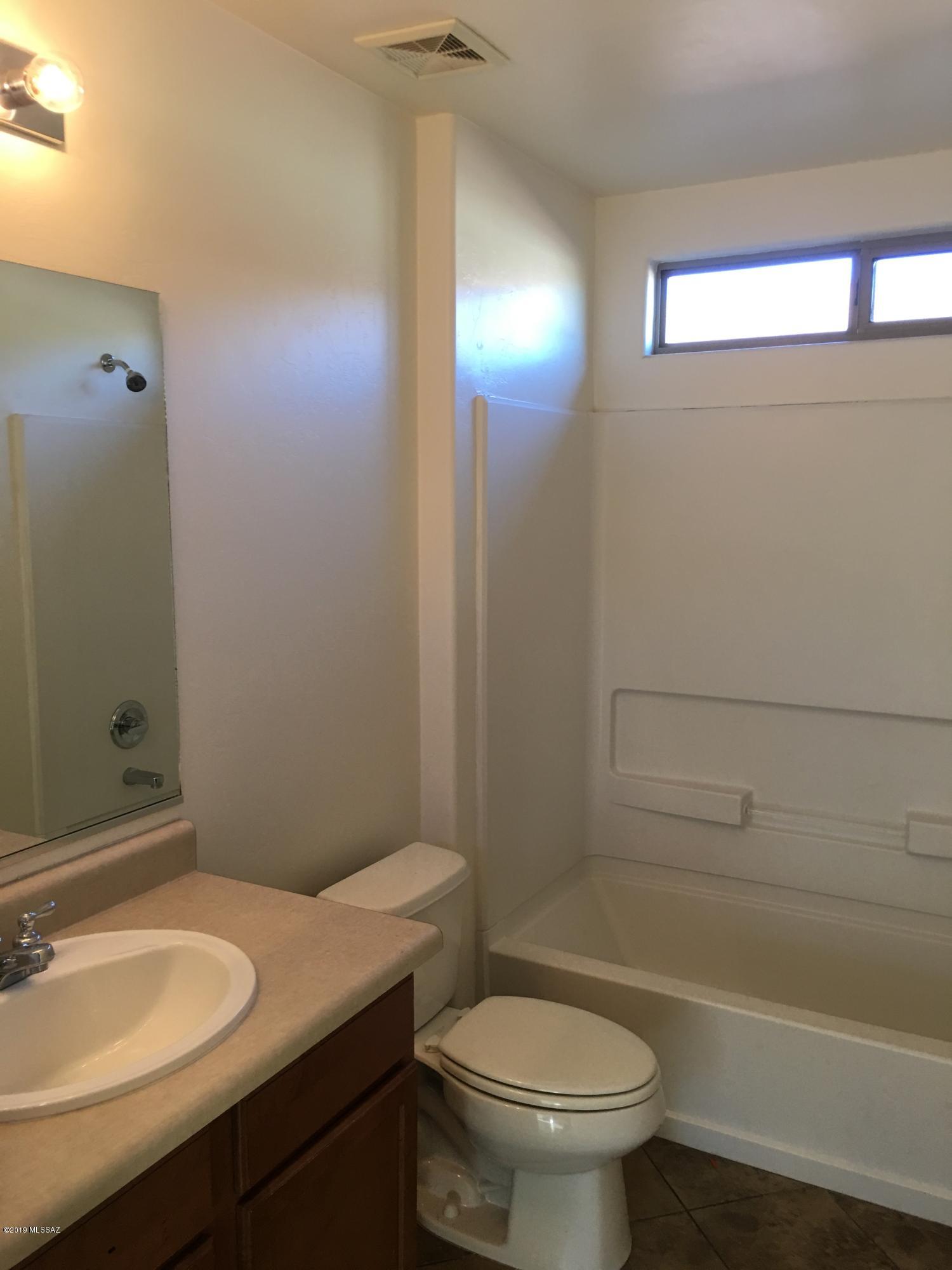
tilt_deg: -5.5
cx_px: 476
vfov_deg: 61.7
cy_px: 635
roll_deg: -1.5
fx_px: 1063
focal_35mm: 29
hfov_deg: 48.2
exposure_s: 1/30
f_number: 2.2
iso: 40
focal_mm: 4.15
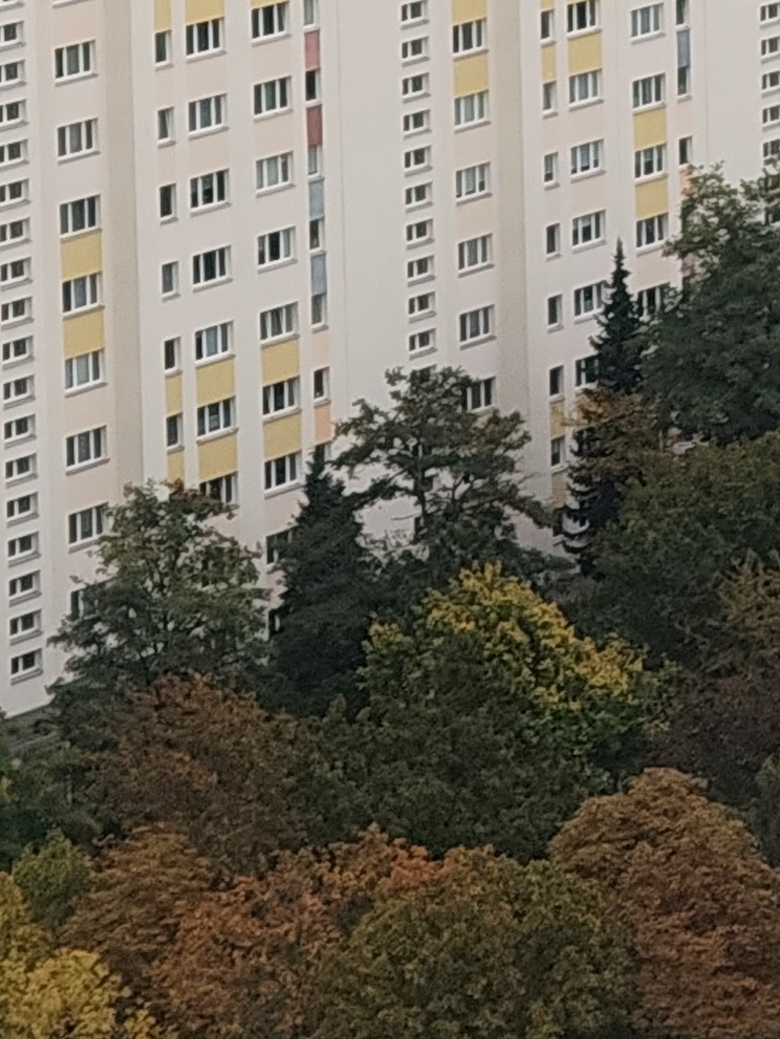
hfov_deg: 5.3
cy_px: -222
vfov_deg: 7.0
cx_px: 1290
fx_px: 8405
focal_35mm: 280
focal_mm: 7.1
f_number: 2
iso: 202
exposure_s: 1/1394
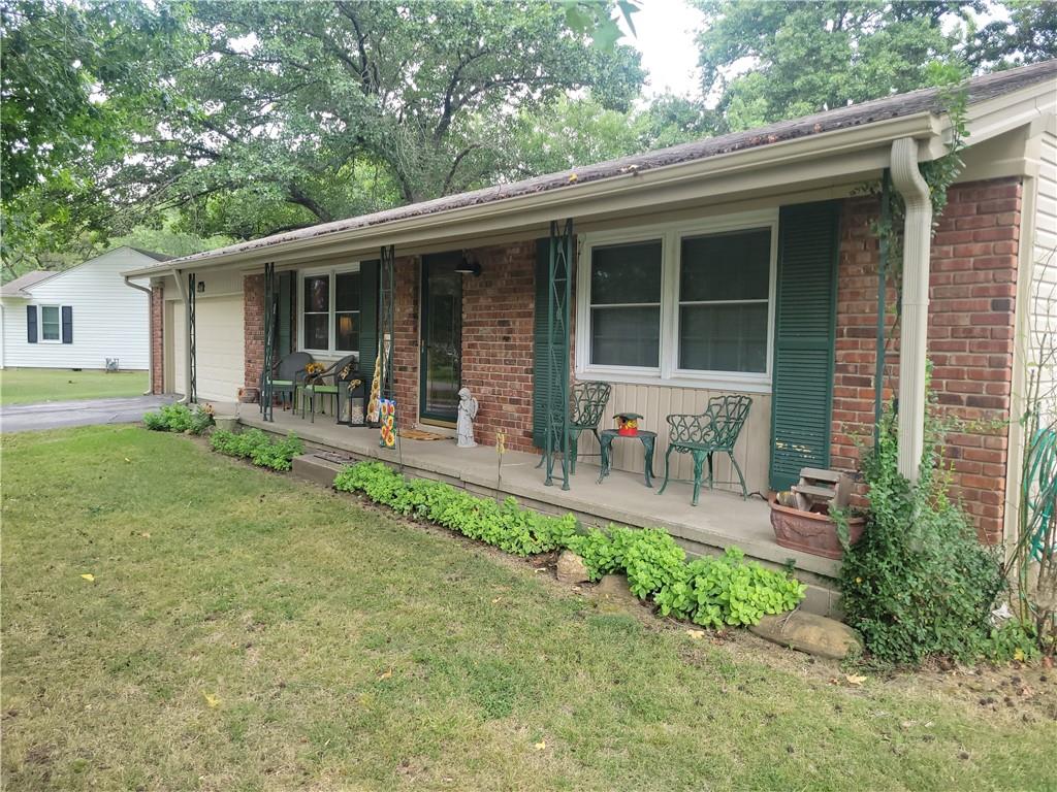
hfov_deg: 67.3
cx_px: 528
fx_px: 794
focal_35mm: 26
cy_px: 396
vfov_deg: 53.1
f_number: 1.8
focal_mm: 5.4
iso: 64
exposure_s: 1/120
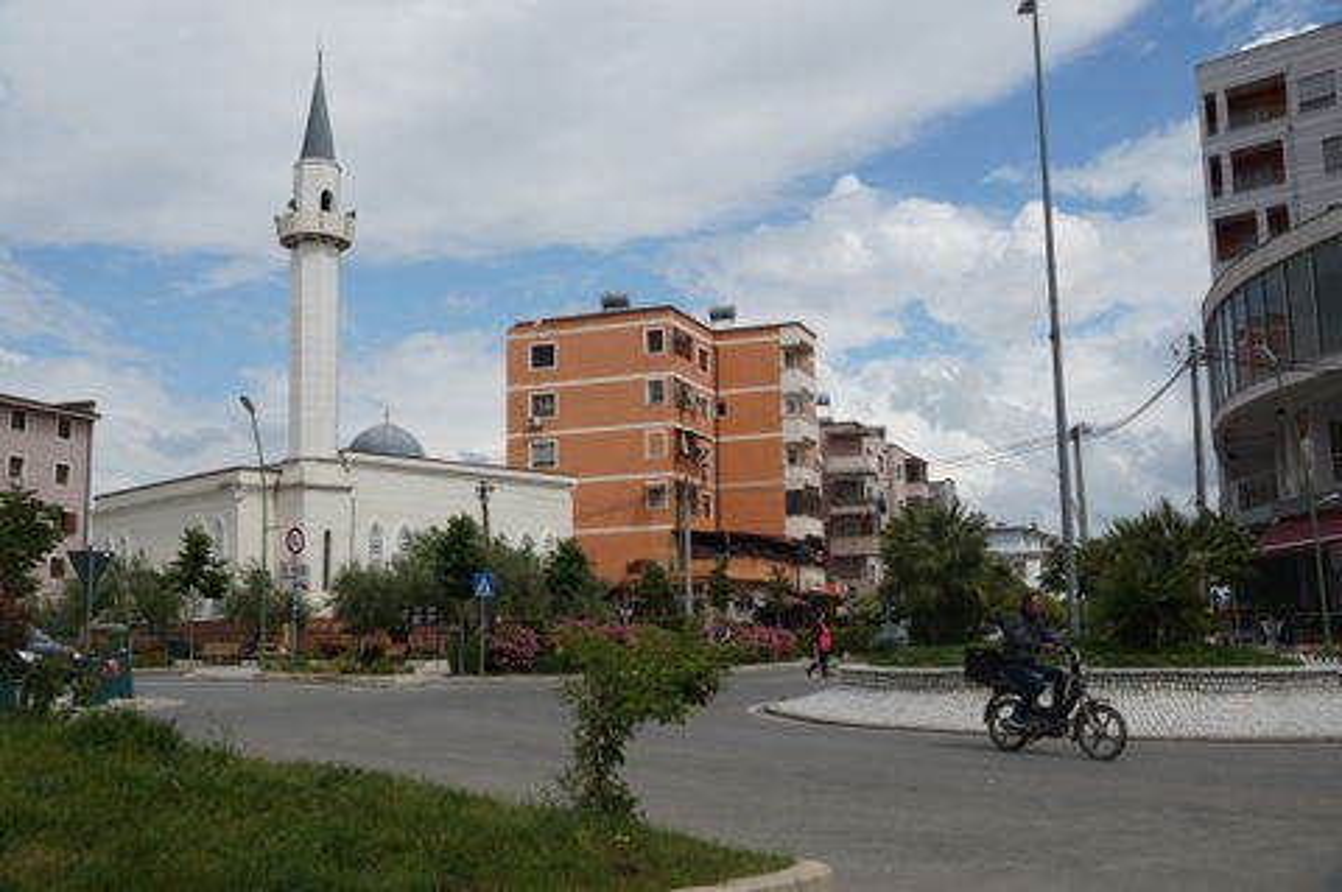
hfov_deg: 53.2
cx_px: 671
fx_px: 1341
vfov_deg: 36.8
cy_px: 446
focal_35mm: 36
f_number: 8
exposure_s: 1/640
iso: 100
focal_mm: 24
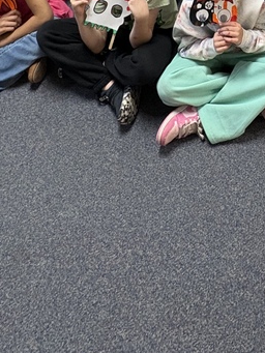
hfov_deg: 31.1
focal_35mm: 42
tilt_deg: -15.4
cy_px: -170
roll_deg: +0.0
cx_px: 281
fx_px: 428
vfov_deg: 29.0
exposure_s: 1/60
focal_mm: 2.22
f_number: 2.2
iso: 400
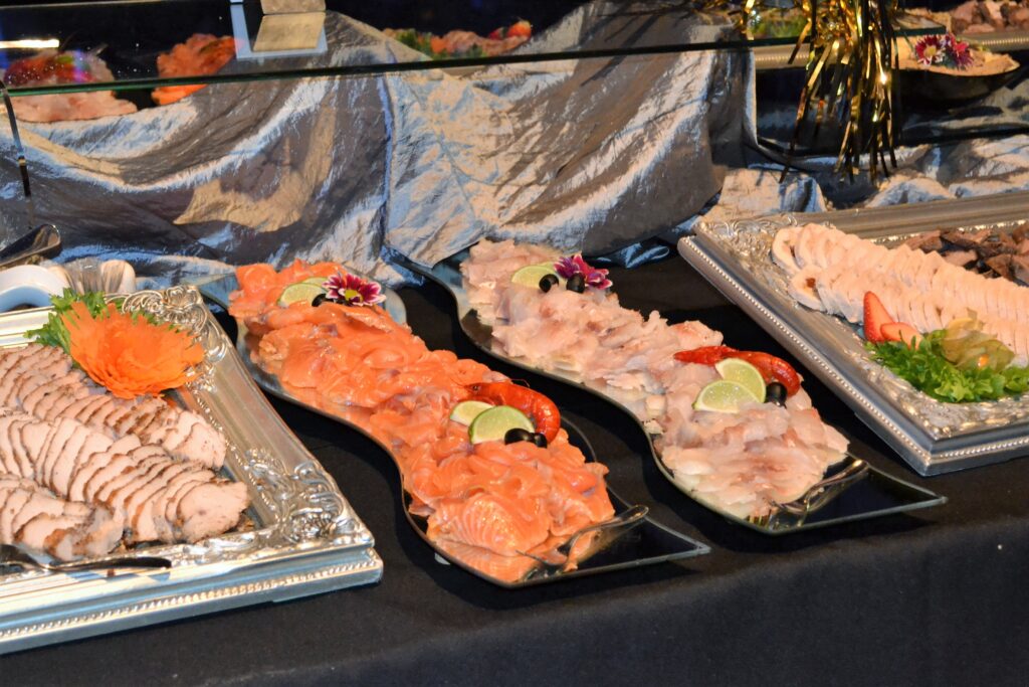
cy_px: 344
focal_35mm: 57
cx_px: 514
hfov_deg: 35.0
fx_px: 1629
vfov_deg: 23.8
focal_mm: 38
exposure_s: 1/60
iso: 3200
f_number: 5
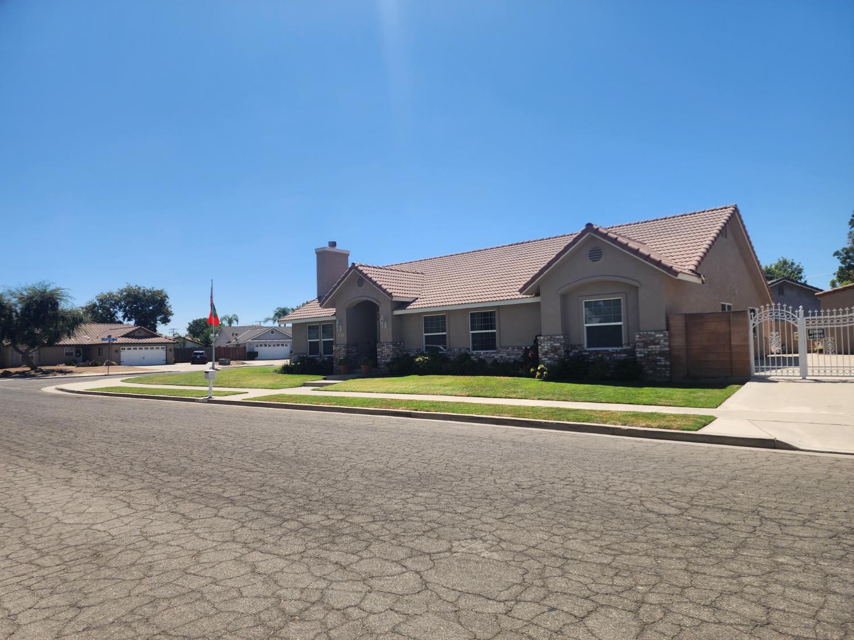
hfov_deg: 73.9
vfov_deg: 58.9
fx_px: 567
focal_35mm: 23
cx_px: 427
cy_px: 320
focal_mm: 6.4
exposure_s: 1/1182
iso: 12
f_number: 1.8
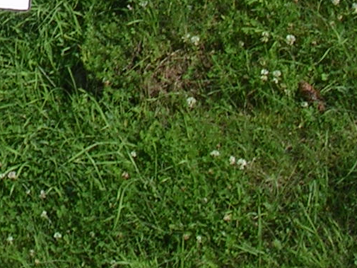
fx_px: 1589
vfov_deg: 9.1
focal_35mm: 154
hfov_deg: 11.9
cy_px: -240
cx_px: -279
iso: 50
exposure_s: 1/322
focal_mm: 5.8
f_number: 5.6
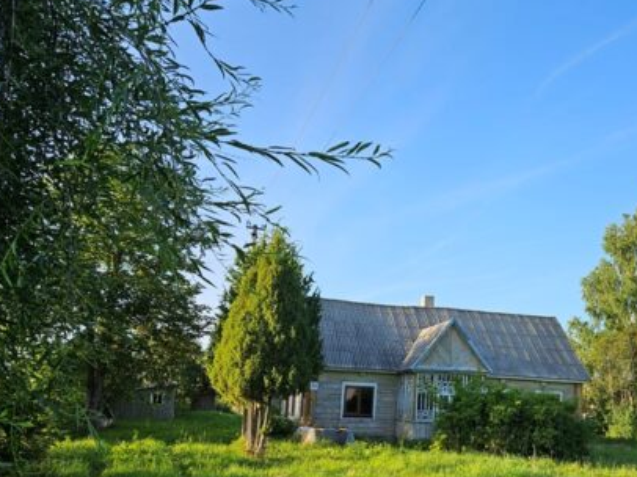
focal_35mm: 34
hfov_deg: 52.4
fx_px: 625
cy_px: 303
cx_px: 449
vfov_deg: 41.4
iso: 25
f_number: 1.8
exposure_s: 1/792
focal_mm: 5.4
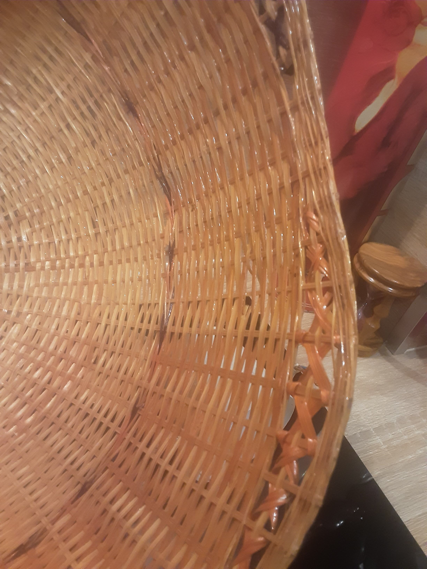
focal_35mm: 28
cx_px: 214
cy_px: 284
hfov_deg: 49.7
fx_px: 461
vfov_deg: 63.4
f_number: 1.9
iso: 250
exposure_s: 1/25
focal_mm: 2.9
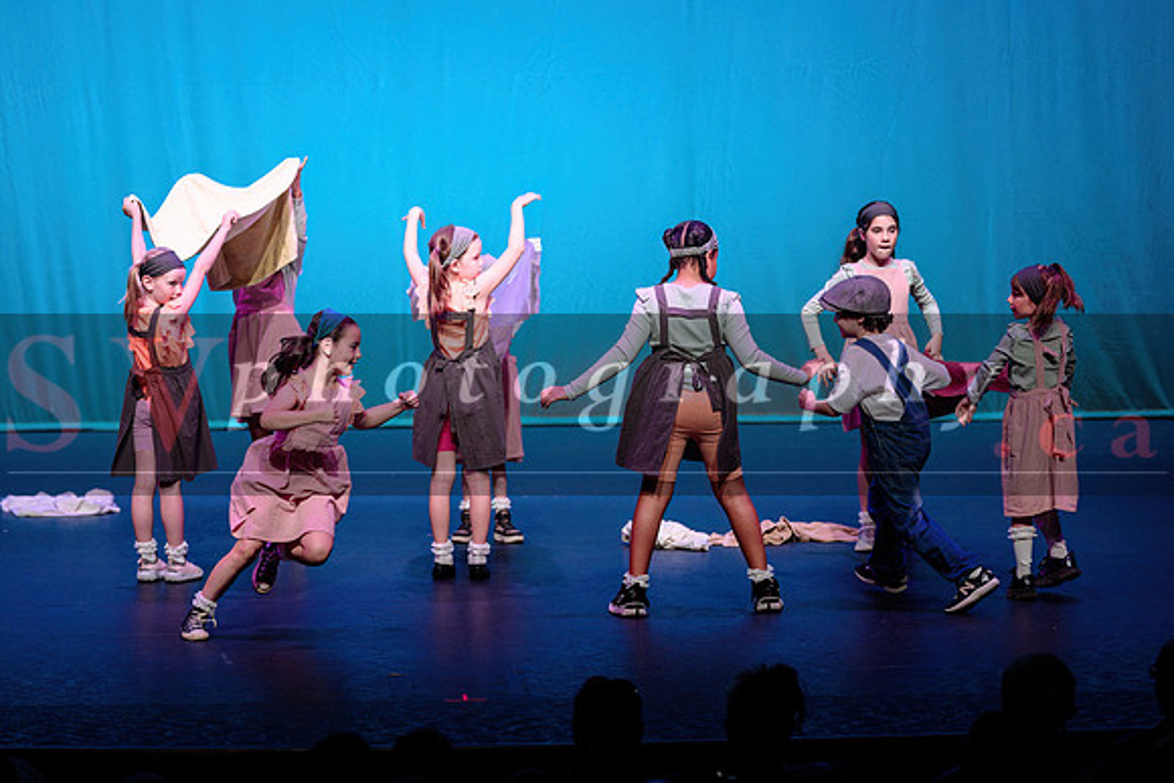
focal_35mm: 135
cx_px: 465
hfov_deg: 15.1
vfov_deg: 10.1
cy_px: 310
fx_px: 4414
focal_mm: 112
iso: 1250
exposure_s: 1/400
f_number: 2.8
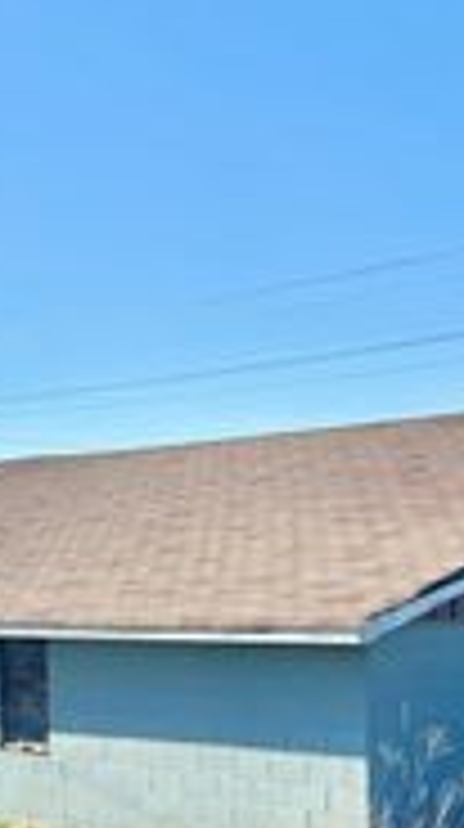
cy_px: 682
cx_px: 158
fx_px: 1690
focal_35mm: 77
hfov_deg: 15.6
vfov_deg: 26.9
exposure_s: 1/4425
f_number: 1.6
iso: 50
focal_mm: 5.96
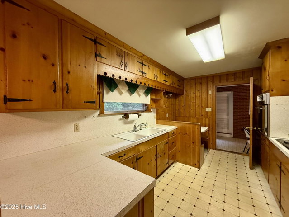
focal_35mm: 14
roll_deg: +0.2
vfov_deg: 85.7
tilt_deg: -1.4
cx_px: 144
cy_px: 108
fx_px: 117
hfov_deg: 102.0
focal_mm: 2.22
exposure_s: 1/60
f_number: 2.2
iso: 250
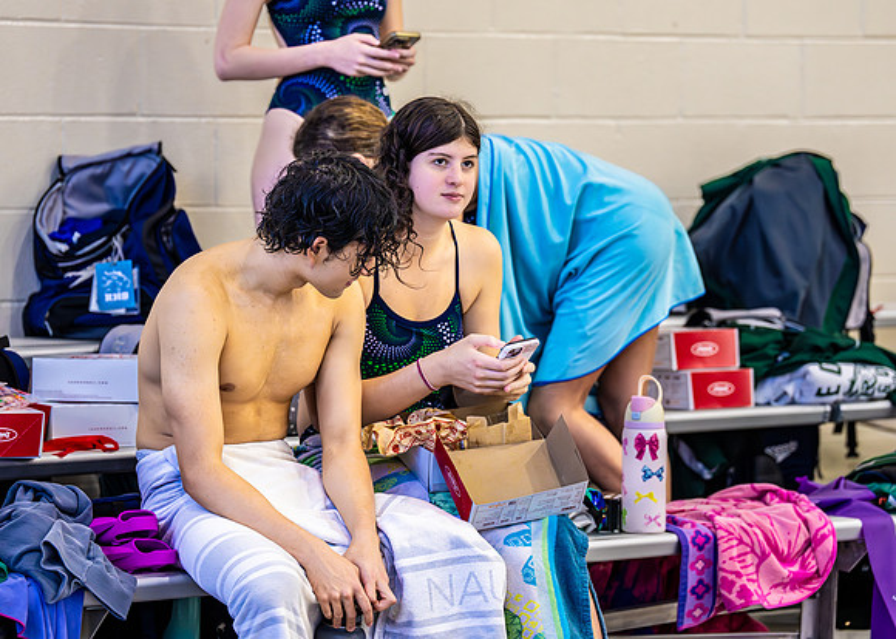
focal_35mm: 161
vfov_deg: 8.9
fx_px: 4108
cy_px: 281
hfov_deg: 12.4
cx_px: 436
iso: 1600
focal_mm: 133
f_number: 2.8
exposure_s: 1/500
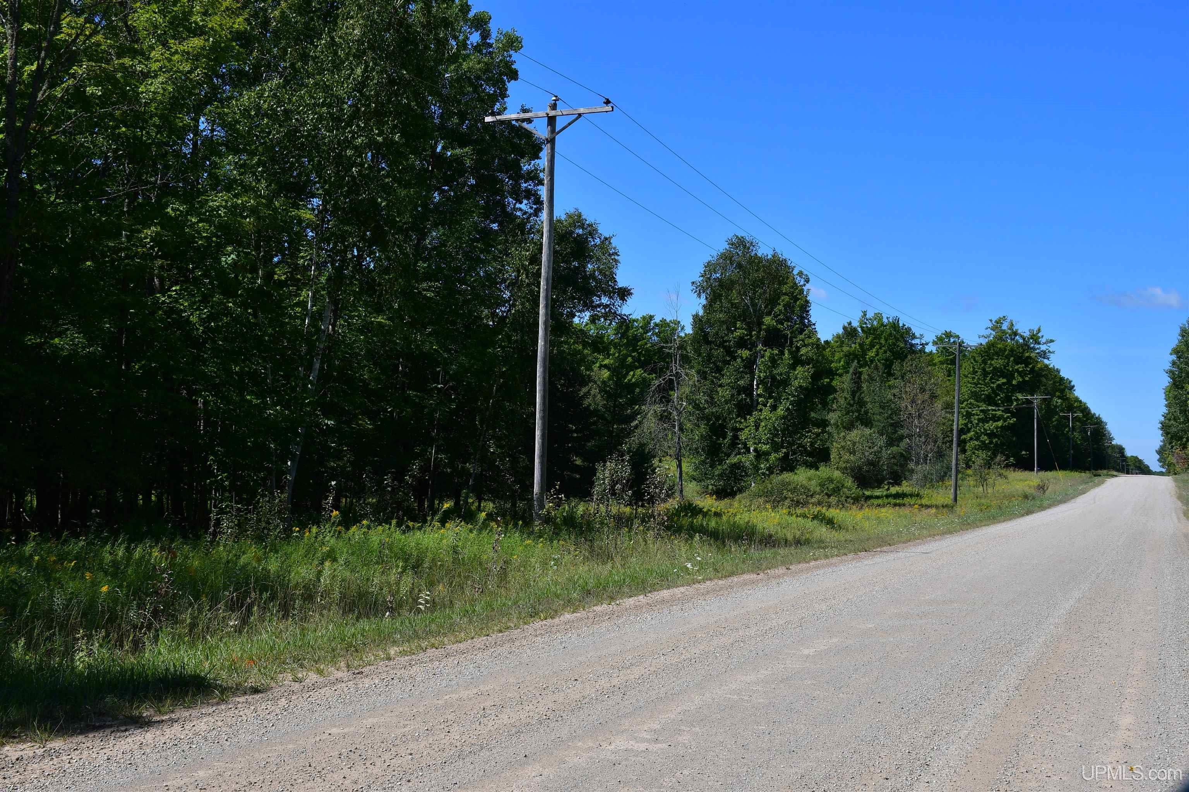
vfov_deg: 28.1
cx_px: 594
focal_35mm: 48
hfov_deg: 41.1
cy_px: 396
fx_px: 1585
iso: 200
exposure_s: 1/400
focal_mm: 32
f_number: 11
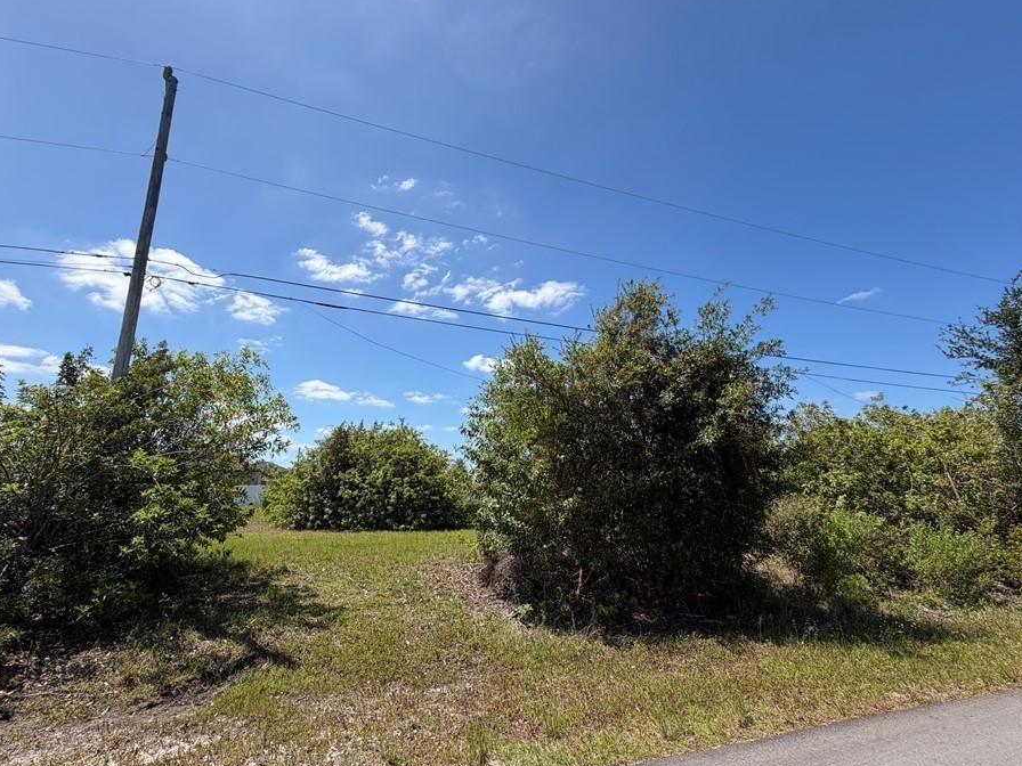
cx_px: 469
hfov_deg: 94.3
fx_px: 472
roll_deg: -0.5
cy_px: 369
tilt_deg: +15.2
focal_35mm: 16
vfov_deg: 78.1
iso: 20
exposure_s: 1/770
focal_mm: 2.22
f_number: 2.2
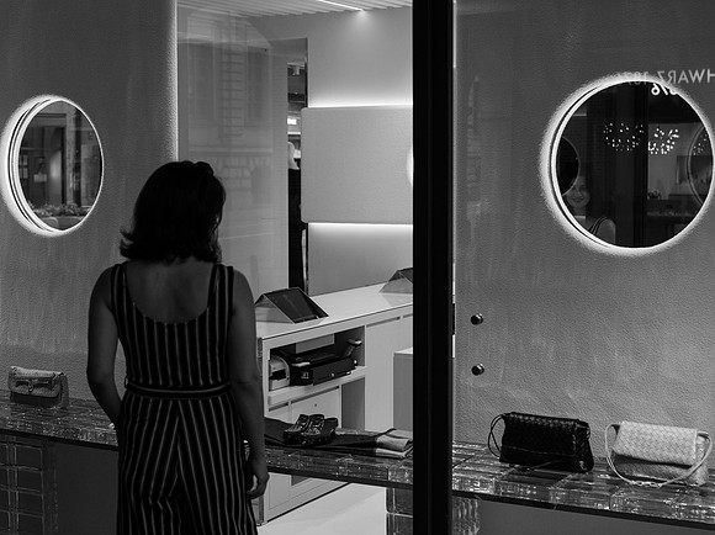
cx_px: 369
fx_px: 1196
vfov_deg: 25.2
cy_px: 251
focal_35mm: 58
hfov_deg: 33.3
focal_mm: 50
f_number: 4
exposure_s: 1/500
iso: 400
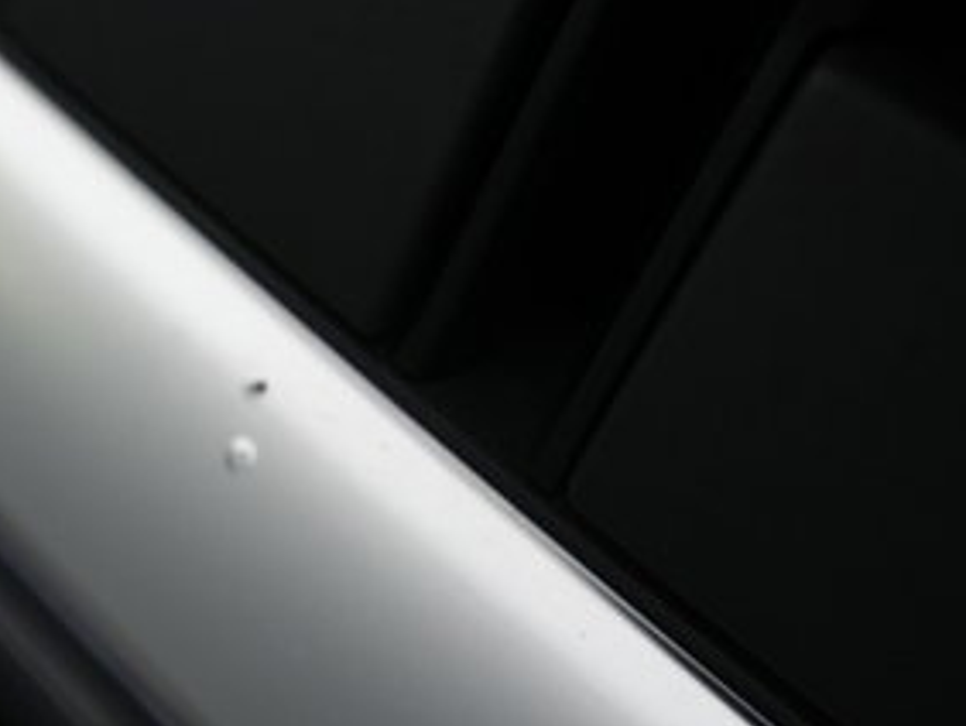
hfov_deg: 29.9
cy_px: 257
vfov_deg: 24.0
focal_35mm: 61
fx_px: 1704
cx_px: 38
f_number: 4.5
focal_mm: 28
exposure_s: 1/100
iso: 1250
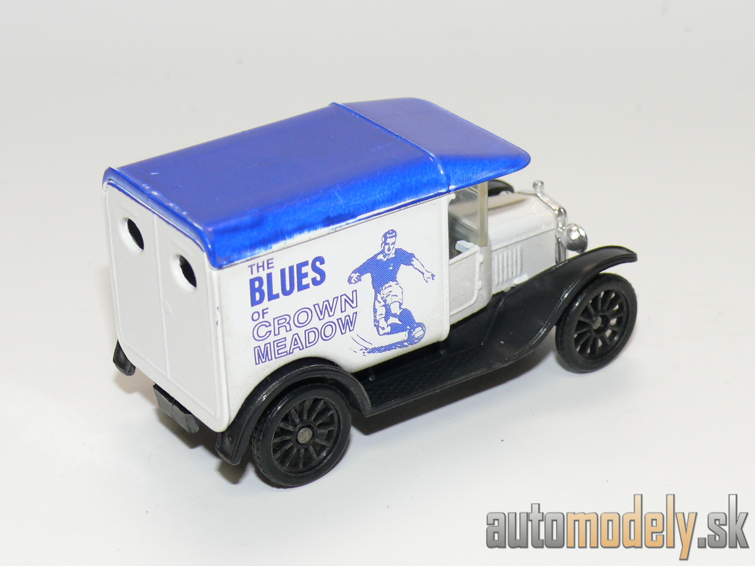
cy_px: 283
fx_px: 2072
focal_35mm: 95
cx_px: 378
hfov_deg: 20.7
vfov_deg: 15.6
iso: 100
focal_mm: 13
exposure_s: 1/30
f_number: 4
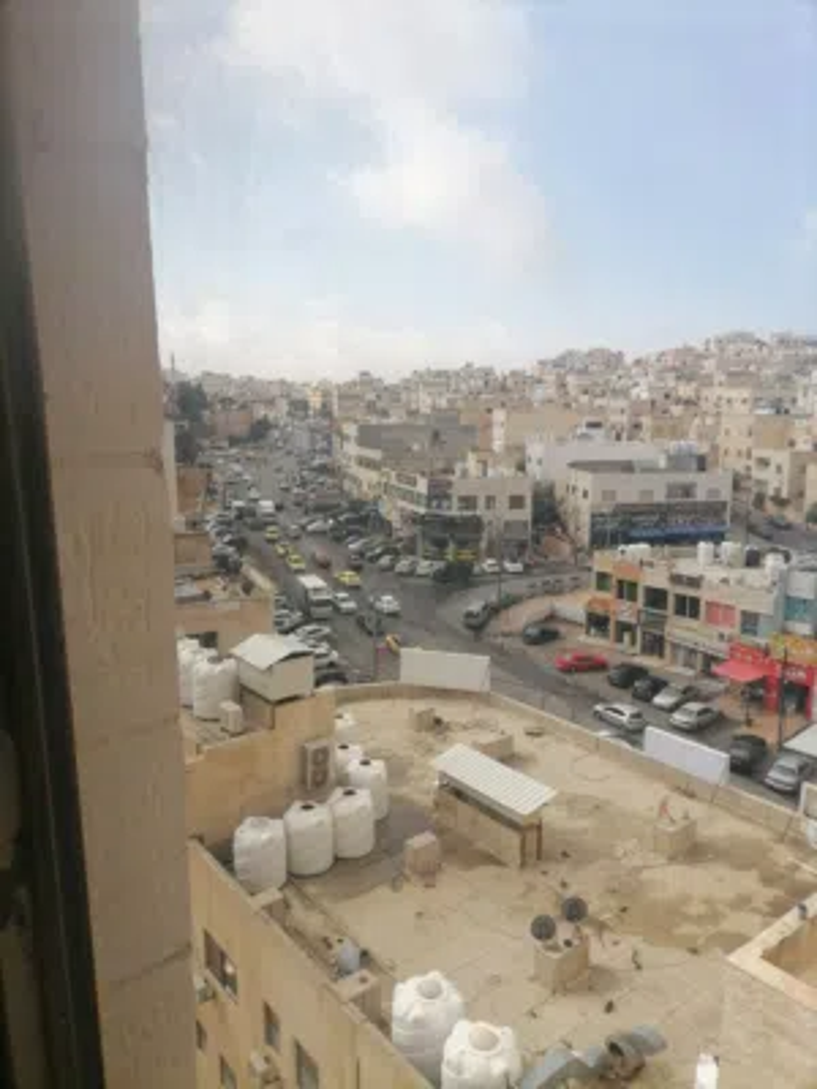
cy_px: 544
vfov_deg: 67.3
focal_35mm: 26
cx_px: 408
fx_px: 818
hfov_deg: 53.1
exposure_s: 1/717
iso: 50
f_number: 1.8
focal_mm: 5.4
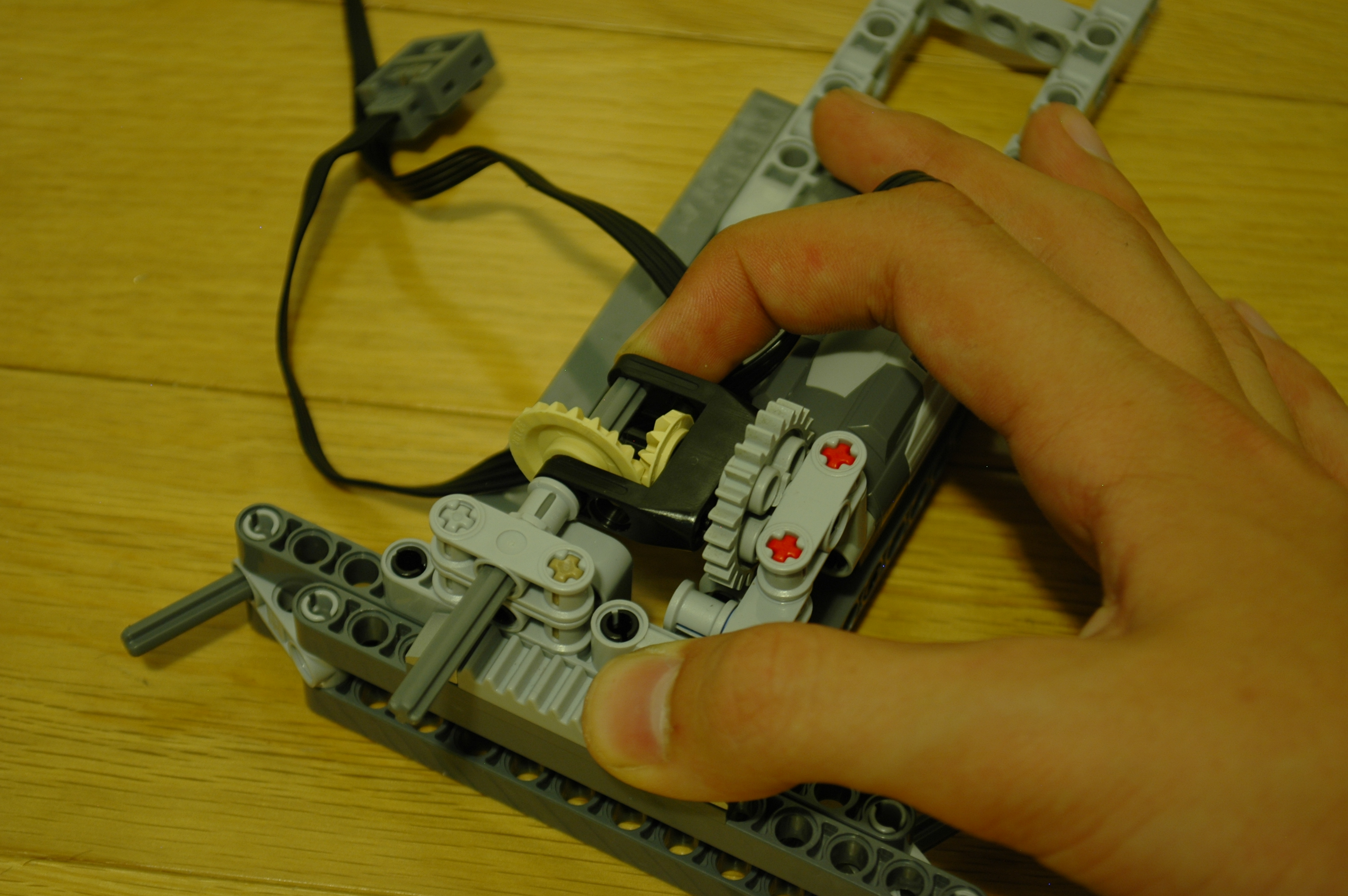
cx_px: 674
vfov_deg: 16.5
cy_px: 448
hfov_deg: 24.6
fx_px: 3086
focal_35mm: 82
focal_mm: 55
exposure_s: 1/2
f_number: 5.6
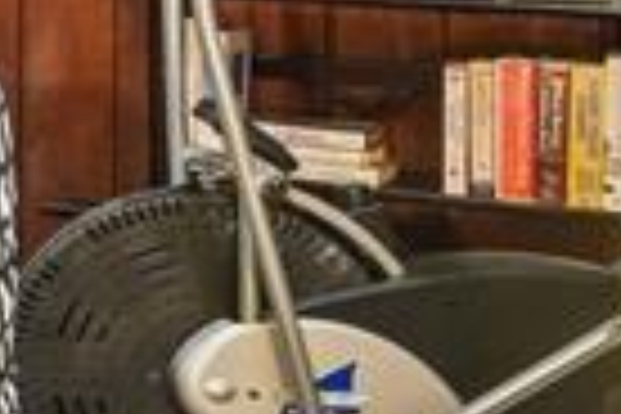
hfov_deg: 11.1
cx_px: -1238
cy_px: -68
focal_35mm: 119
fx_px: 2053
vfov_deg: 11.3
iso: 400
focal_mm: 16
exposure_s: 1/1.25
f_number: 8
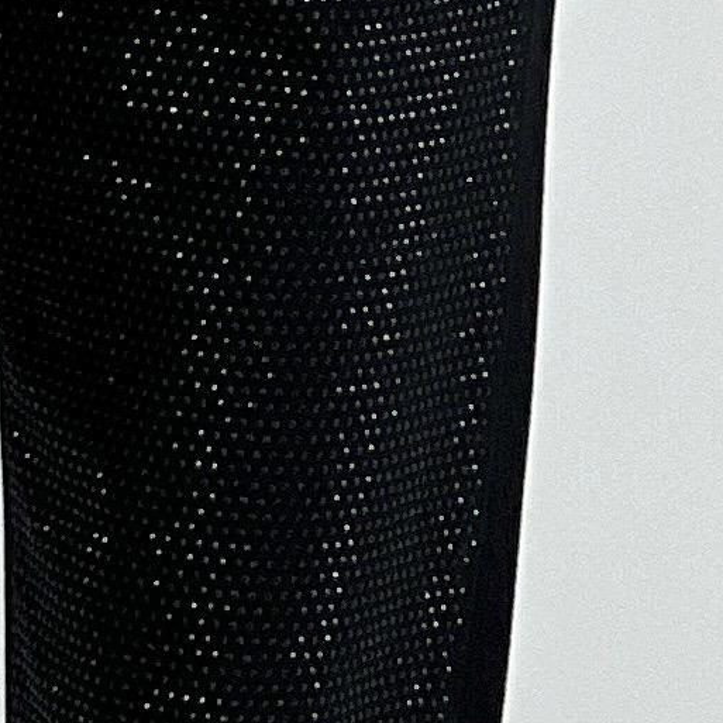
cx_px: -358
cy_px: -258
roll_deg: -1.3
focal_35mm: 535
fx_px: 12642
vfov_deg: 3.3
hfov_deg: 3.3
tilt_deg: -0.2
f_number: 2.8
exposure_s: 1/100
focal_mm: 9
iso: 50
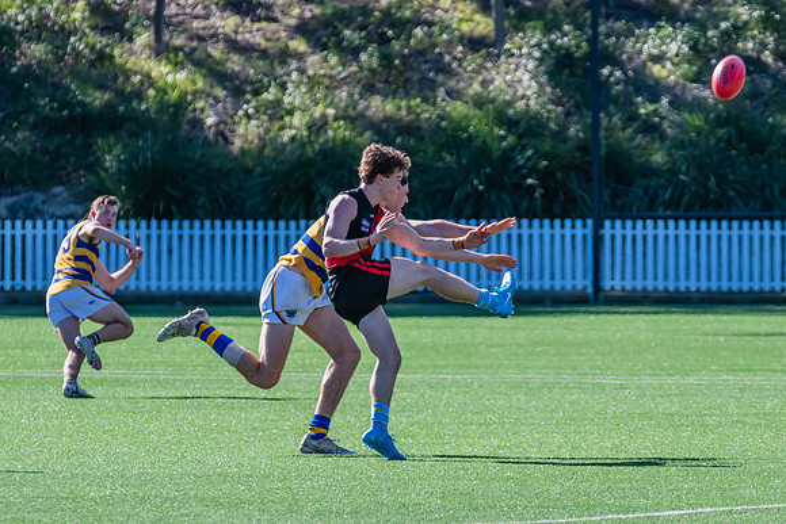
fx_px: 10813
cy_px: 318
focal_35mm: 495
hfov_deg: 4.2
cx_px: 413
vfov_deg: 2.8
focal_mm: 380
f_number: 10
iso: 800
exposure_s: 1/1250
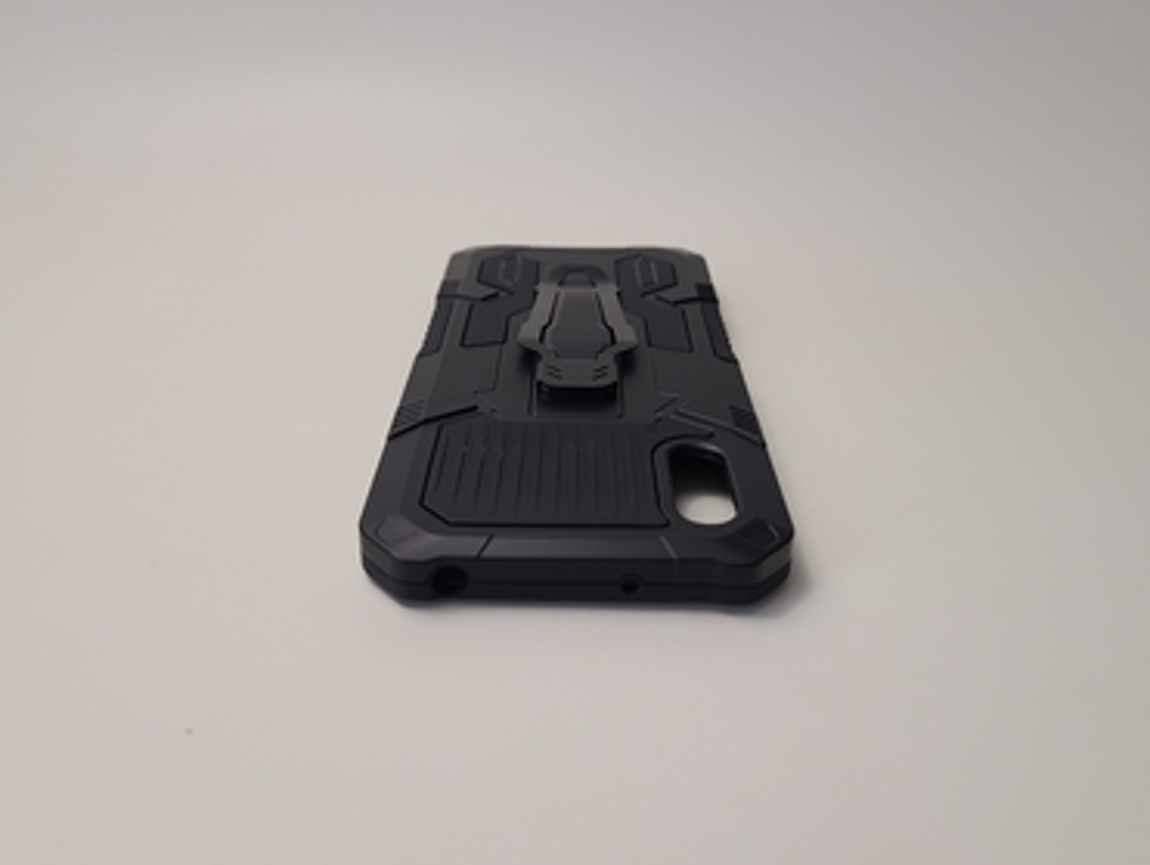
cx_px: 577
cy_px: 453
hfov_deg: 63.4
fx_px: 931
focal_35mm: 28
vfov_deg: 49.8
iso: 50
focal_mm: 5.4
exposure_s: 1/100
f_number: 1.8
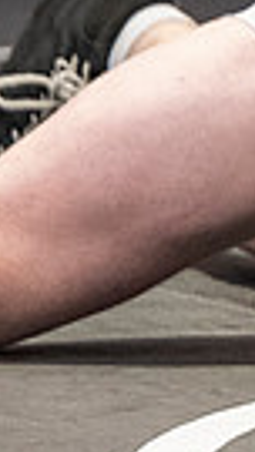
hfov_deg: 1.2
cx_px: 549
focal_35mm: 1054
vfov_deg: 2.0
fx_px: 12662
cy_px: 690
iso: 3200
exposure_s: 1/1000
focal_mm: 101
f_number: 2.8
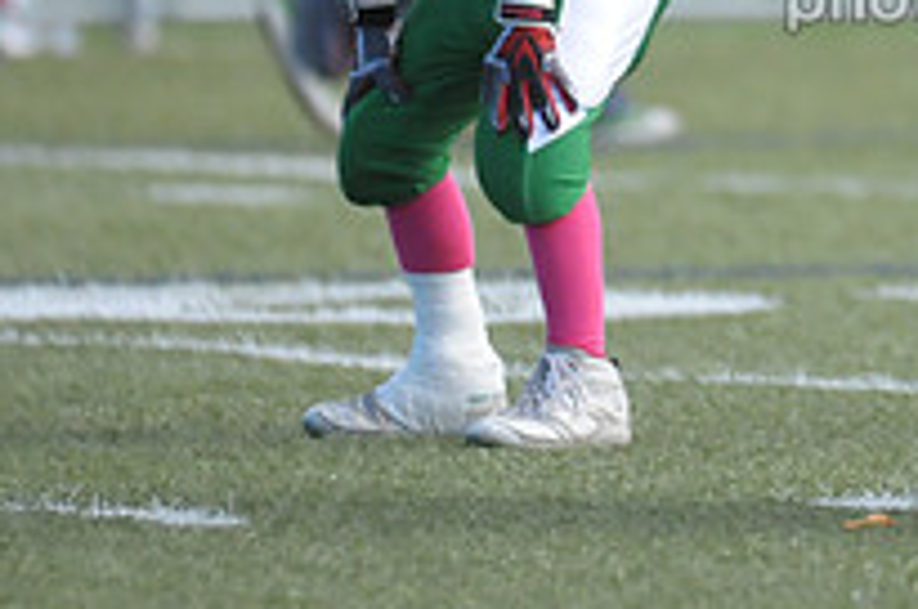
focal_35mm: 1399
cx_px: 1240
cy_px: -163
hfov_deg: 1.5
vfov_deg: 1.0
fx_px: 35618
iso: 1600
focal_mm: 330
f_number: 4
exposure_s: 1/4000
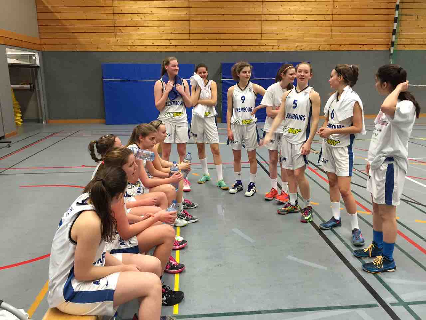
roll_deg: +0.2
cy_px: 160
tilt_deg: -13.8
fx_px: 357
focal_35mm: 29
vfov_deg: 48.2
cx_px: 213
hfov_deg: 61.7
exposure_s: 1/30
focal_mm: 4.15
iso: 100
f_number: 2.2
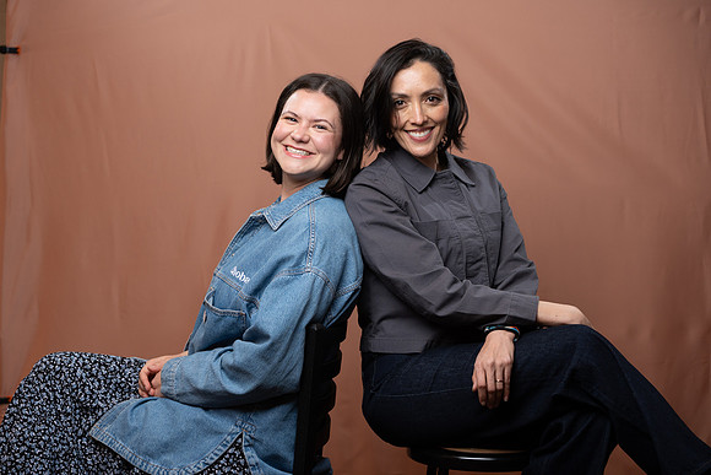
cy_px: 238
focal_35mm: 73
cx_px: 356
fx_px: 1442
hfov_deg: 27.7
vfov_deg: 18.7
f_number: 4
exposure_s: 1/160
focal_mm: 73
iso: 320
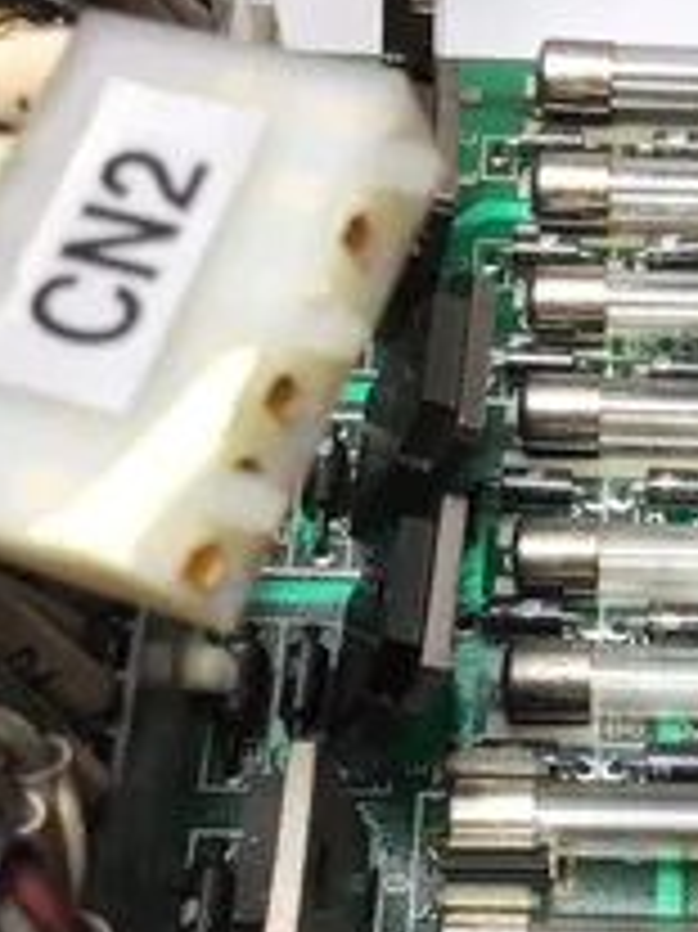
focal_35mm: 60
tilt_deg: -63.6
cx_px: 630
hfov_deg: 23.7
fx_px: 1615
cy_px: 725
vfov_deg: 31.5
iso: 32
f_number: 2.4
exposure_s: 1/60
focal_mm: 3.3
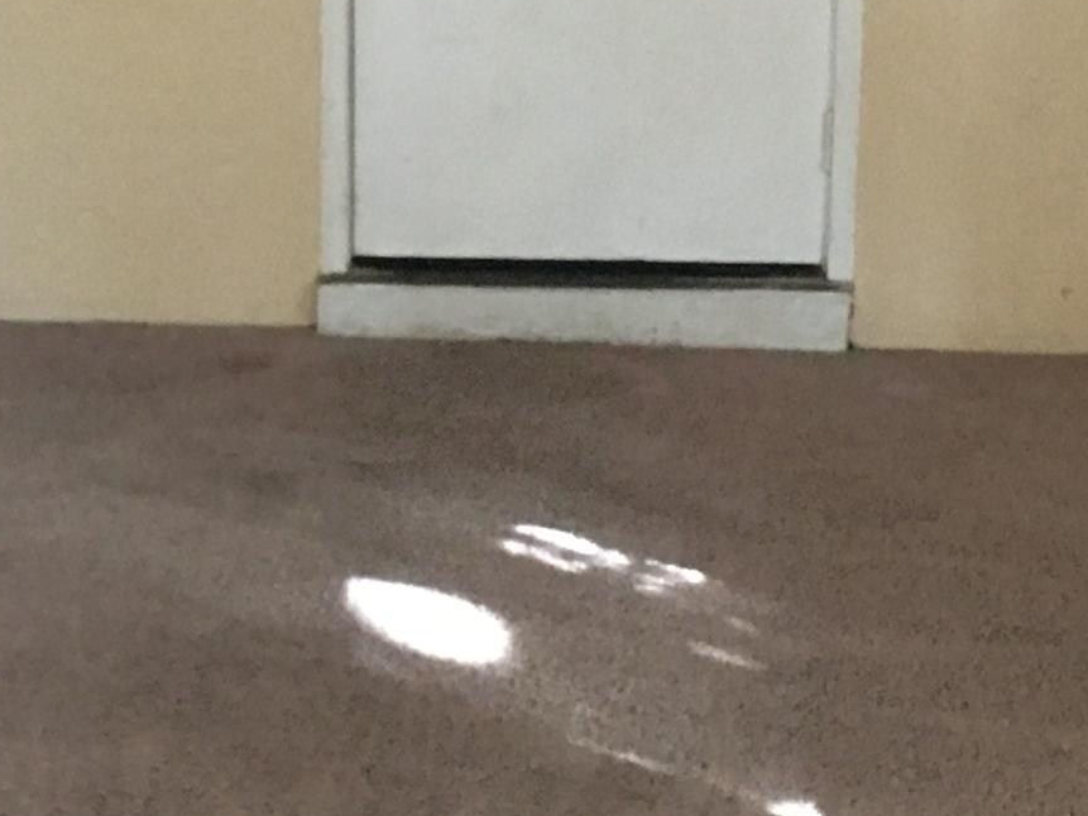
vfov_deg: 14.6
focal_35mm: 101
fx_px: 3175
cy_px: 293
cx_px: 590
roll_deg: -1.7
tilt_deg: -10.7
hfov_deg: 19.4
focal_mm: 4.15
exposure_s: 1/4
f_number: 2.2
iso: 64
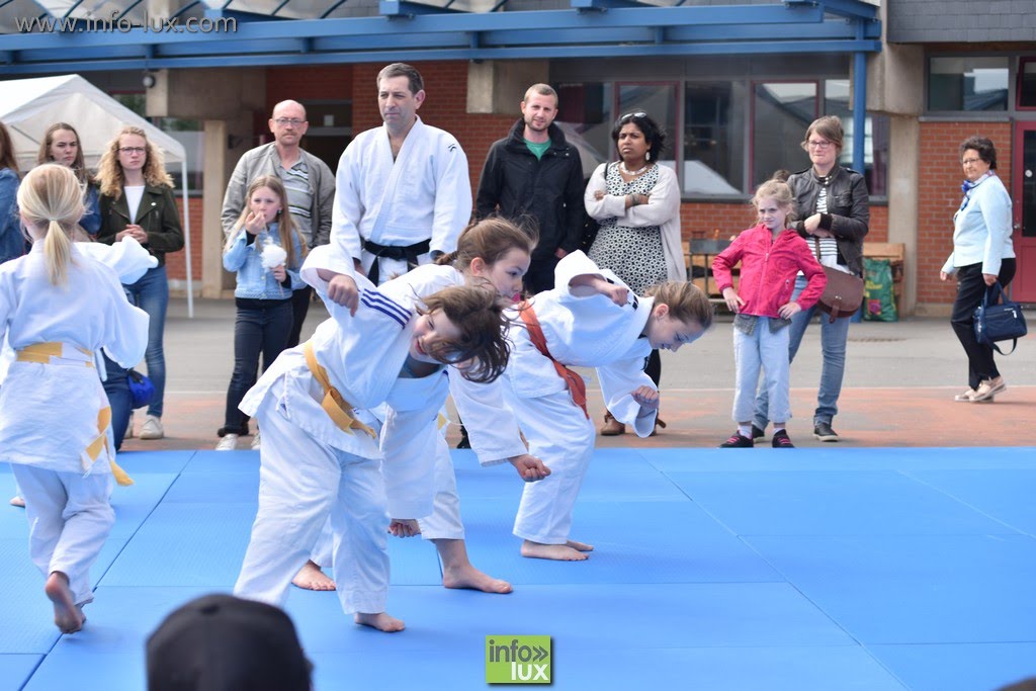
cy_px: 346
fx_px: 2158
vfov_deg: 18.2
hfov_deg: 27.0
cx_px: 518
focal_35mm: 75
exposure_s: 1/500
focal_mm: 50
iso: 100
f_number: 4
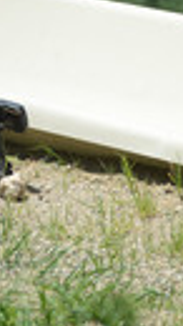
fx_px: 5433
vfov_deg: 3.4
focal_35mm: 629
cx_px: 496
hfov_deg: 1.9
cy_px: 227
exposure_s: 1/1250
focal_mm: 195
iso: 400
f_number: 6.3
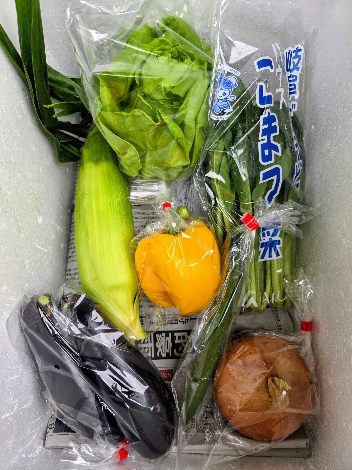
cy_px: 235
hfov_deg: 58.9
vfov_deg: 73.9
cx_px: 176
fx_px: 312
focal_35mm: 23
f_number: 1.8
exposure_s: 1/180
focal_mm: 5.4
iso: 80
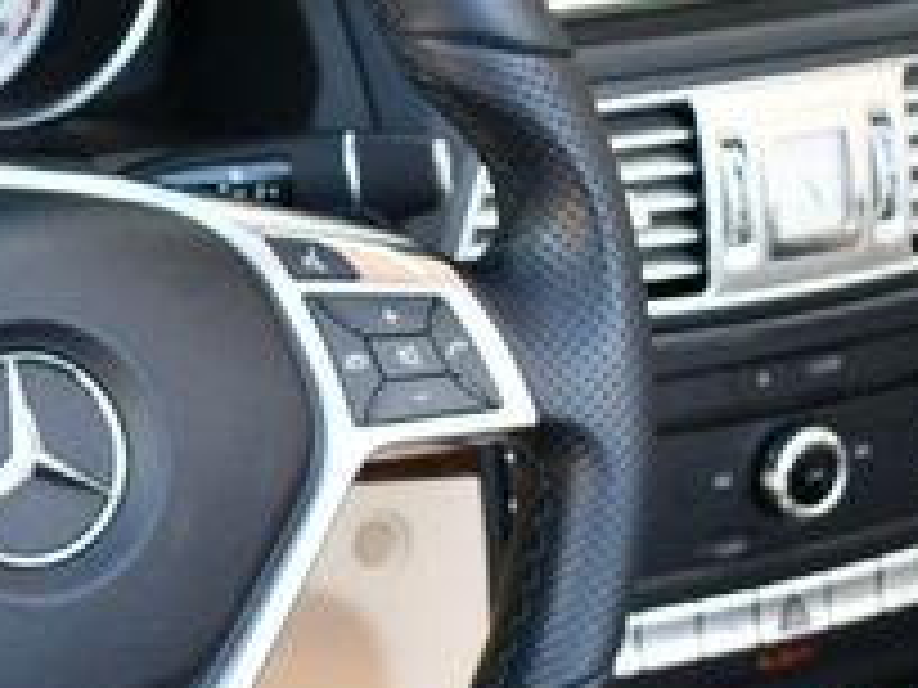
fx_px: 3527
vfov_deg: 11.1
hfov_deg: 14.6
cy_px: 492
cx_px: 45
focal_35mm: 133
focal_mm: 22
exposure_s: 1/250
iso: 400
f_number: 3.8
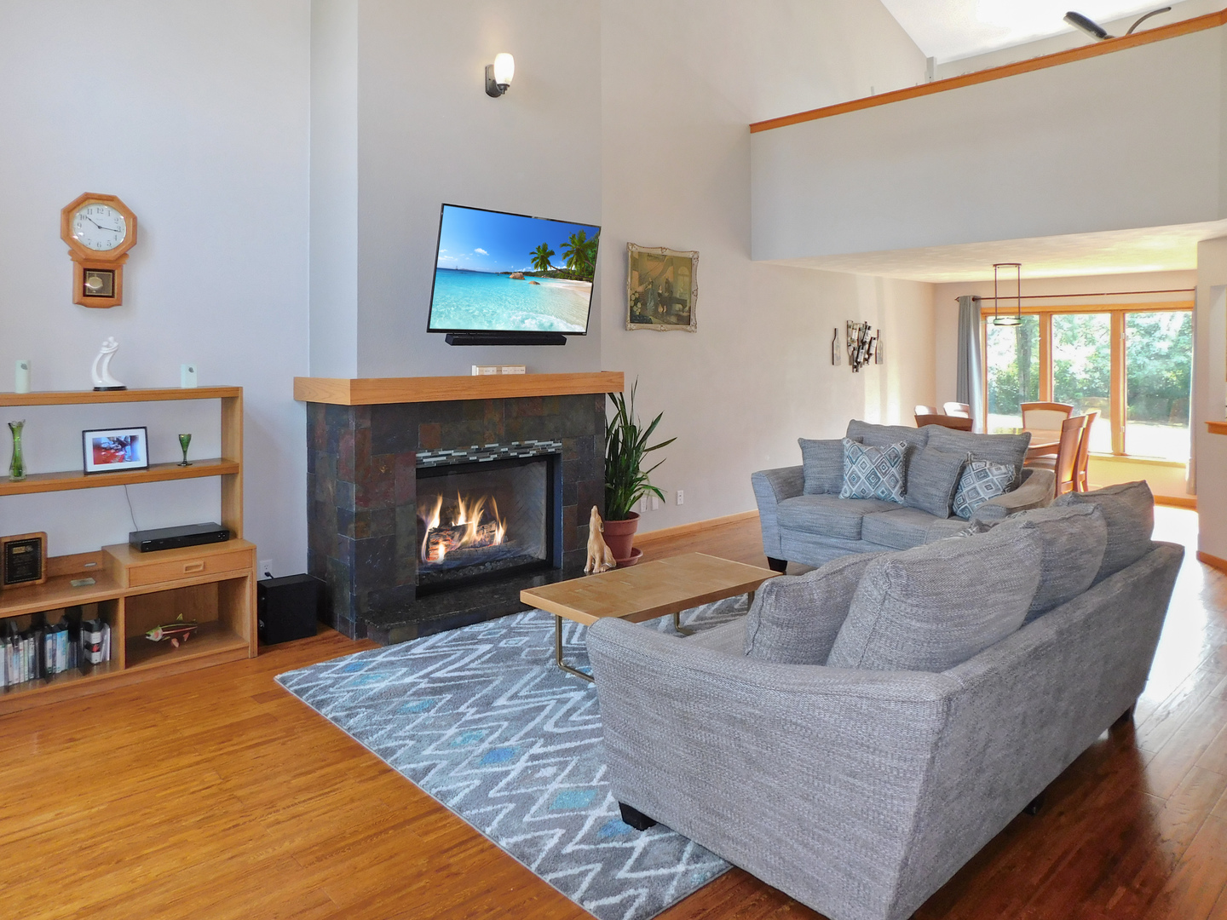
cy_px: 460
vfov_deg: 58.9
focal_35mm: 23
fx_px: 815
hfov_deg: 73.9
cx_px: 614
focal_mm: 4
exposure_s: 1/30
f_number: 3
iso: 140
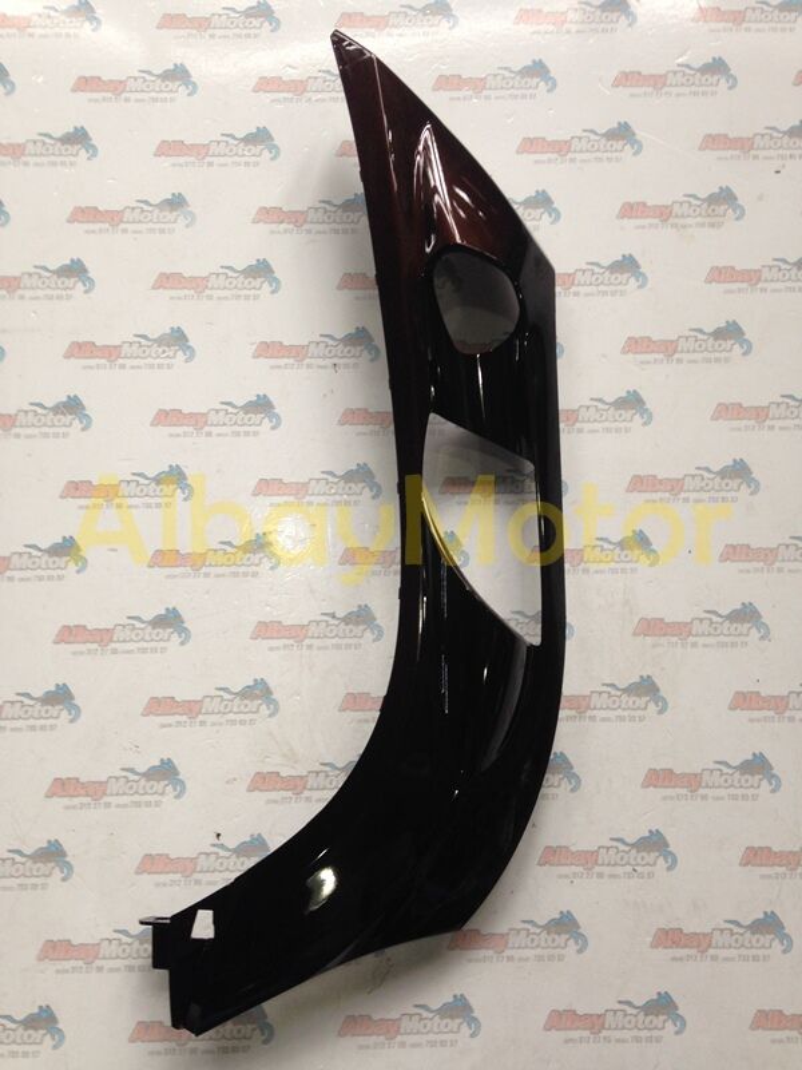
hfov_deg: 42.9
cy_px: 535
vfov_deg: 55.4
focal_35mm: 33
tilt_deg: -81.1
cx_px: 401
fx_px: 1019
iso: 64
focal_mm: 4.12
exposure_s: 1/40
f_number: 2.4
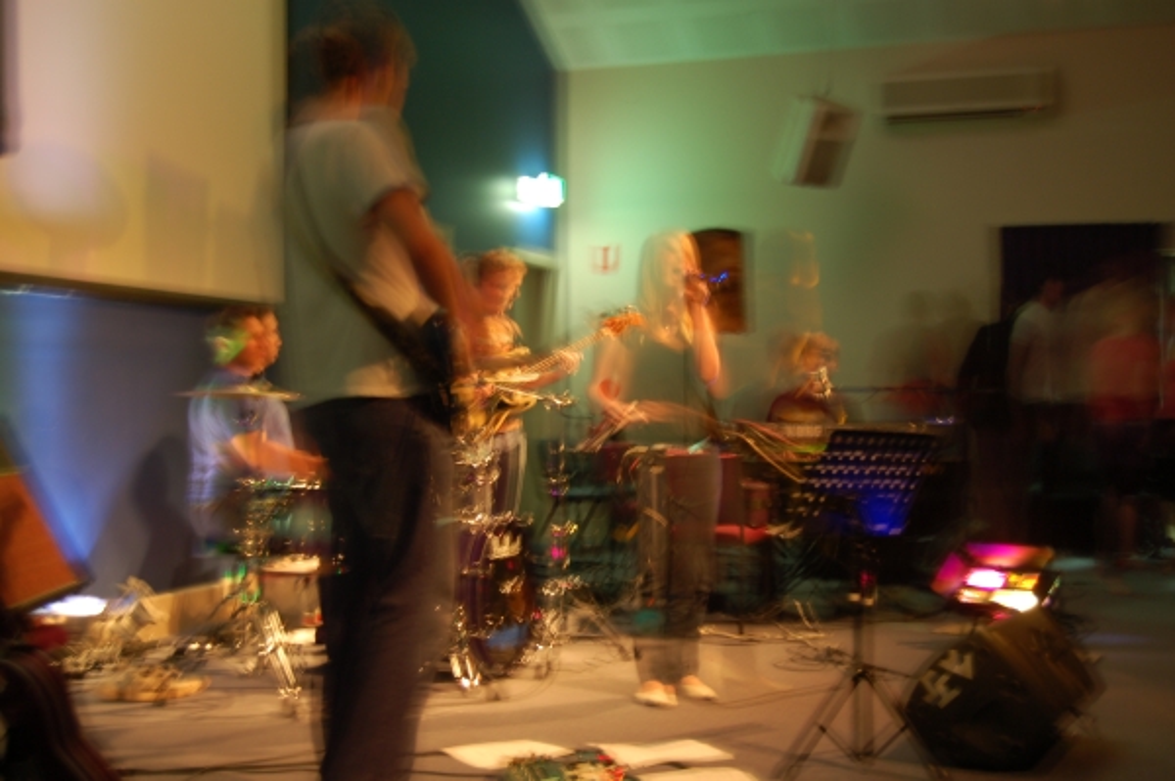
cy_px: 390
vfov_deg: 28.9
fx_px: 1516
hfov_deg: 42.4
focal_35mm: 46
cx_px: 588
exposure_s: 3
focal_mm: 31
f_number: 4.5
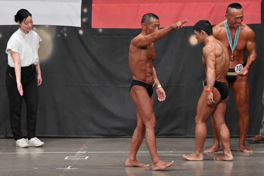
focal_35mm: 225
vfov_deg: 6.1
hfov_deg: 9.2
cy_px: 88
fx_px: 1649
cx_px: 132
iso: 5000
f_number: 5.6
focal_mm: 150
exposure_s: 1/400
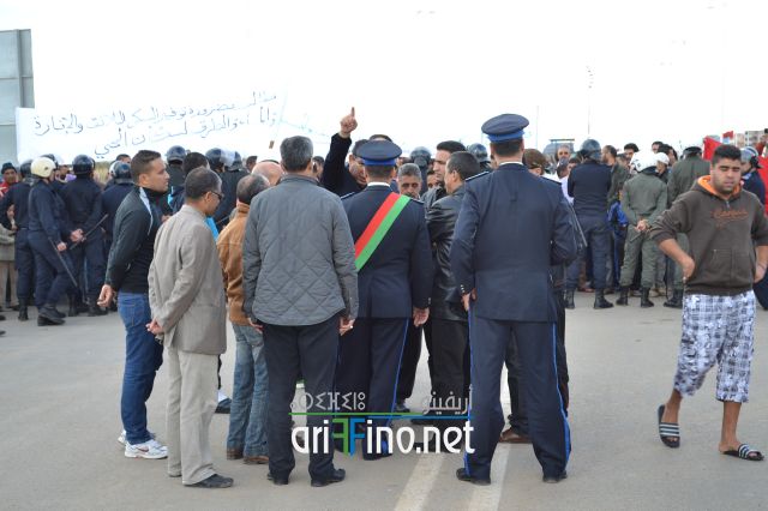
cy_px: 256
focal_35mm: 72
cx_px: 384
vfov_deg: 18.9
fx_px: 1535
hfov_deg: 28.1
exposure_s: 1/125
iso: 100
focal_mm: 48
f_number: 5.6
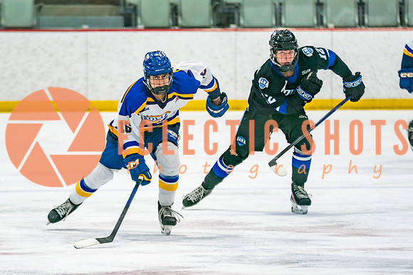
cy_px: 178
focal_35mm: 426
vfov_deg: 3.2
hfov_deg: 4.8
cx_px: 175
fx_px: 4884
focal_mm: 200
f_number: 2.8
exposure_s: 1/640
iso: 400
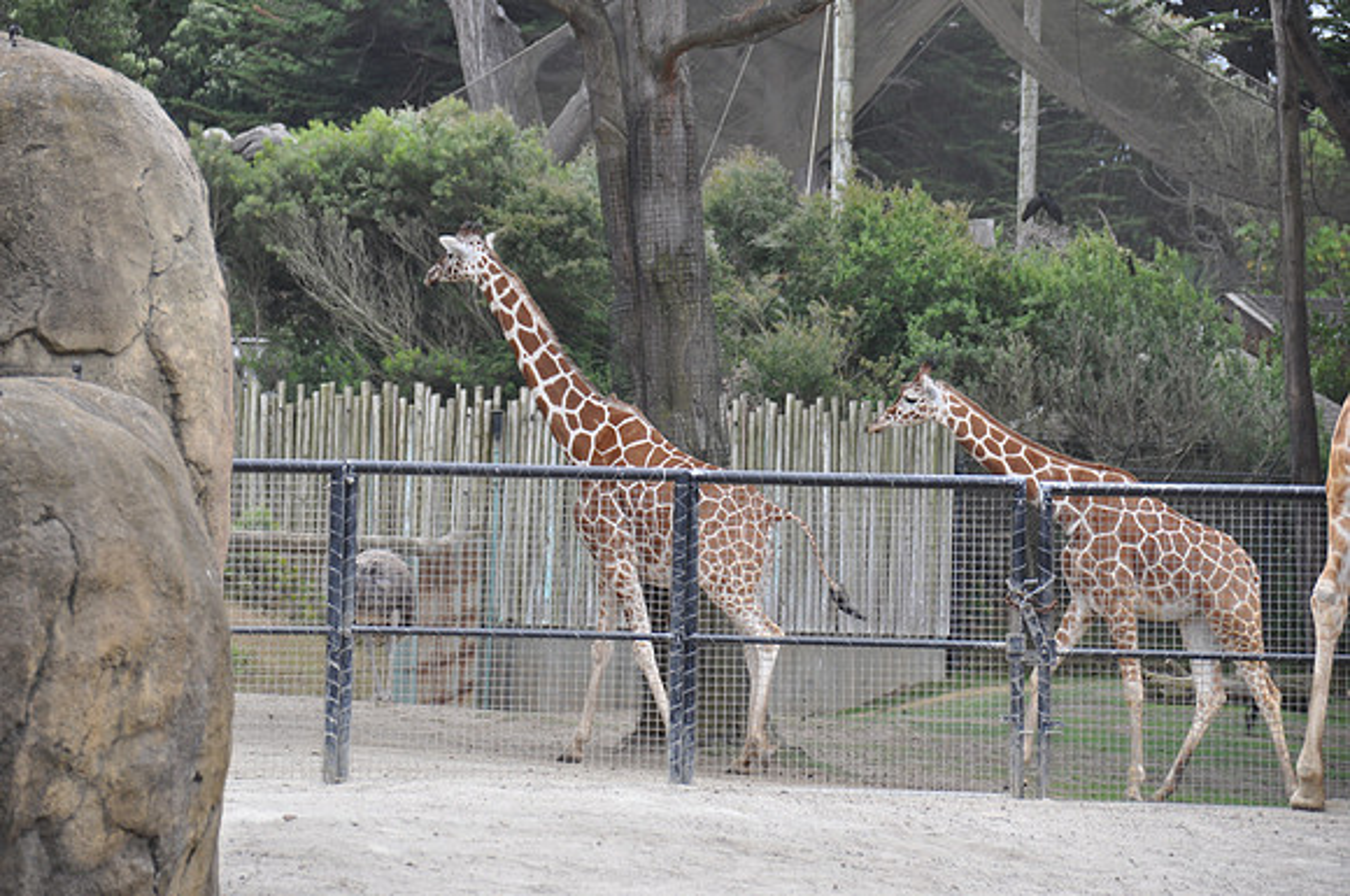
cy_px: 448
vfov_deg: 5.5
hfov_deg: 8.3
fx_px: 9268
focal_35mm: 248
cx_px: 675
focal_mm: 165
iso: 320
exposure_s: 1/500
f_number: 5.6
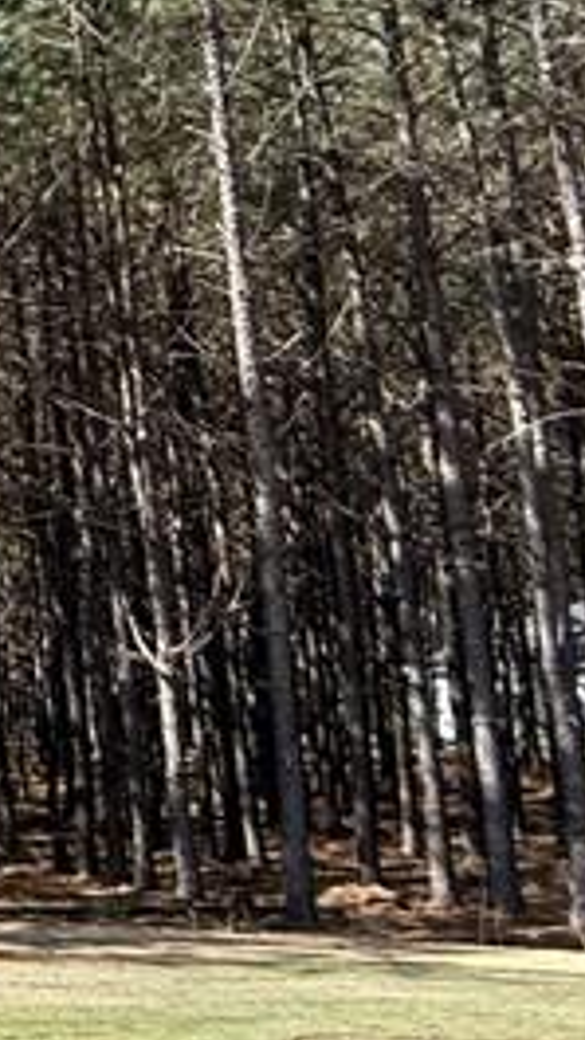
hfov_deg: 10.1
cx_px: -1378
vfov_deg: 35.4
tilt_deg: +4.8
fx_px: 1628
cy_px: 604
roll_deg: -0.4
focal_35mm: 59
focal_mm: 2.22
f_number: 2.2
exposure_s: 1/451
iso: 50
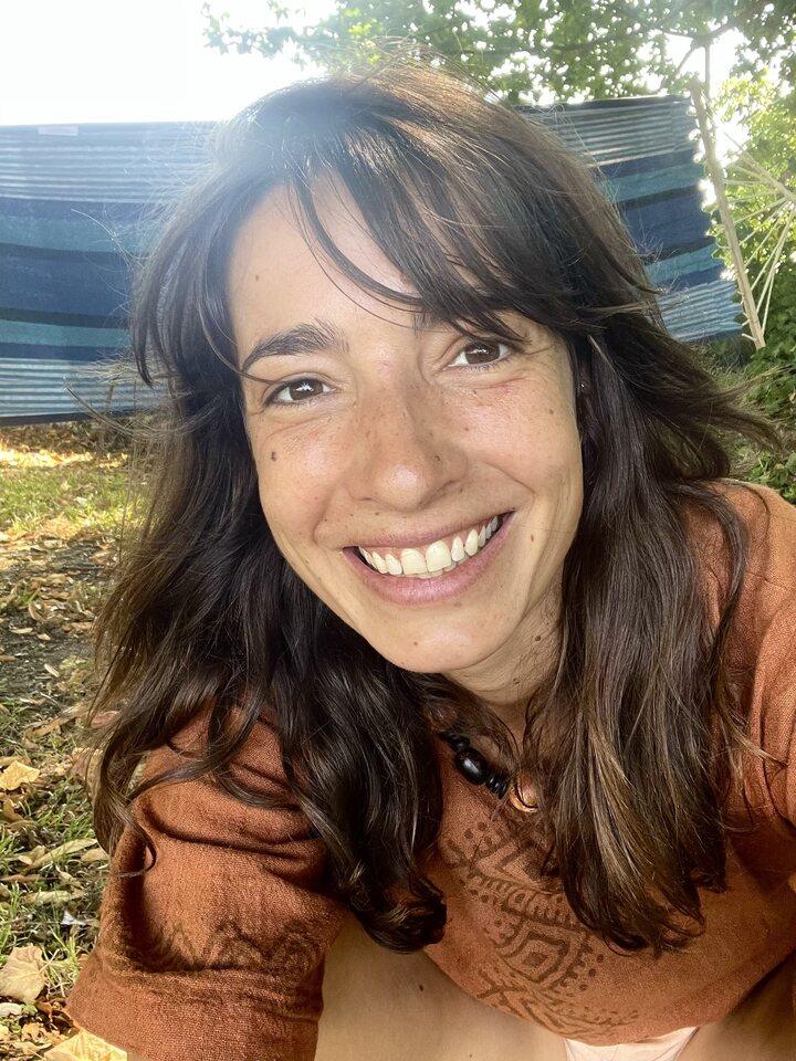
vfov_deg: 60.0
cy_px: 530
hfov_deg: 46.8
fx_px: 920
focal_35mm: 30
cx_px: 398
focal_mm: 2.71
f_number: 2.2
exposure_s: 1/97
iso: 100
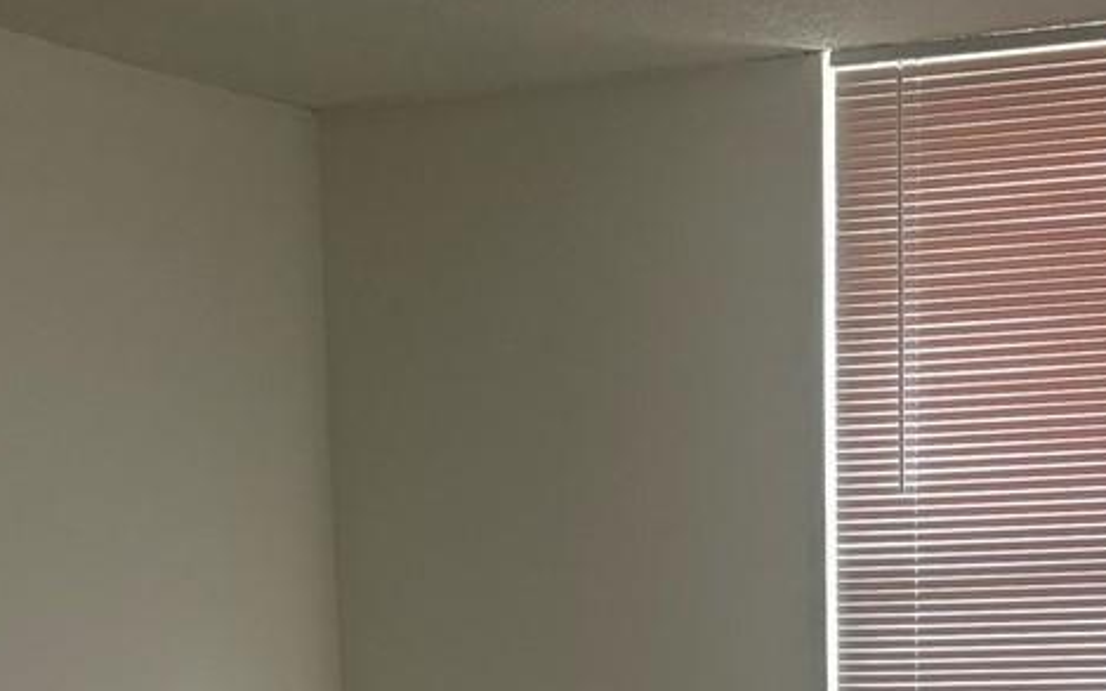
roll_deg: -0.1
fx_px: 2833
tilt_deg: -11.5
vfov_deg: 12.7
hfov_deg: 22.0
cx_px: 726
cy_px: 1240
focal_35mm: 94
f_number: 1.6
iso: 200
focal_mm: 5.96
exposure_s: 1/60
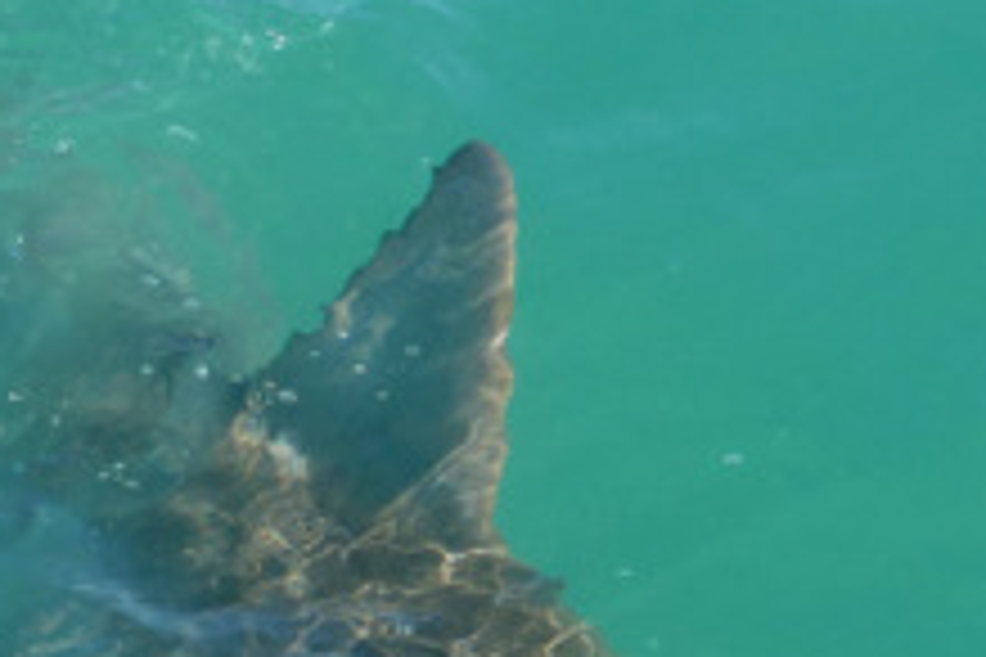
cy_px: 518
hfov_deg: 14.5
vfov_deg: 9.8
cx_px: 135
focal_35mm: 140
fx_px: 3834
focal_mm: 18.77
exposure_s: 1/640
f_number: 3.4
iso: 125
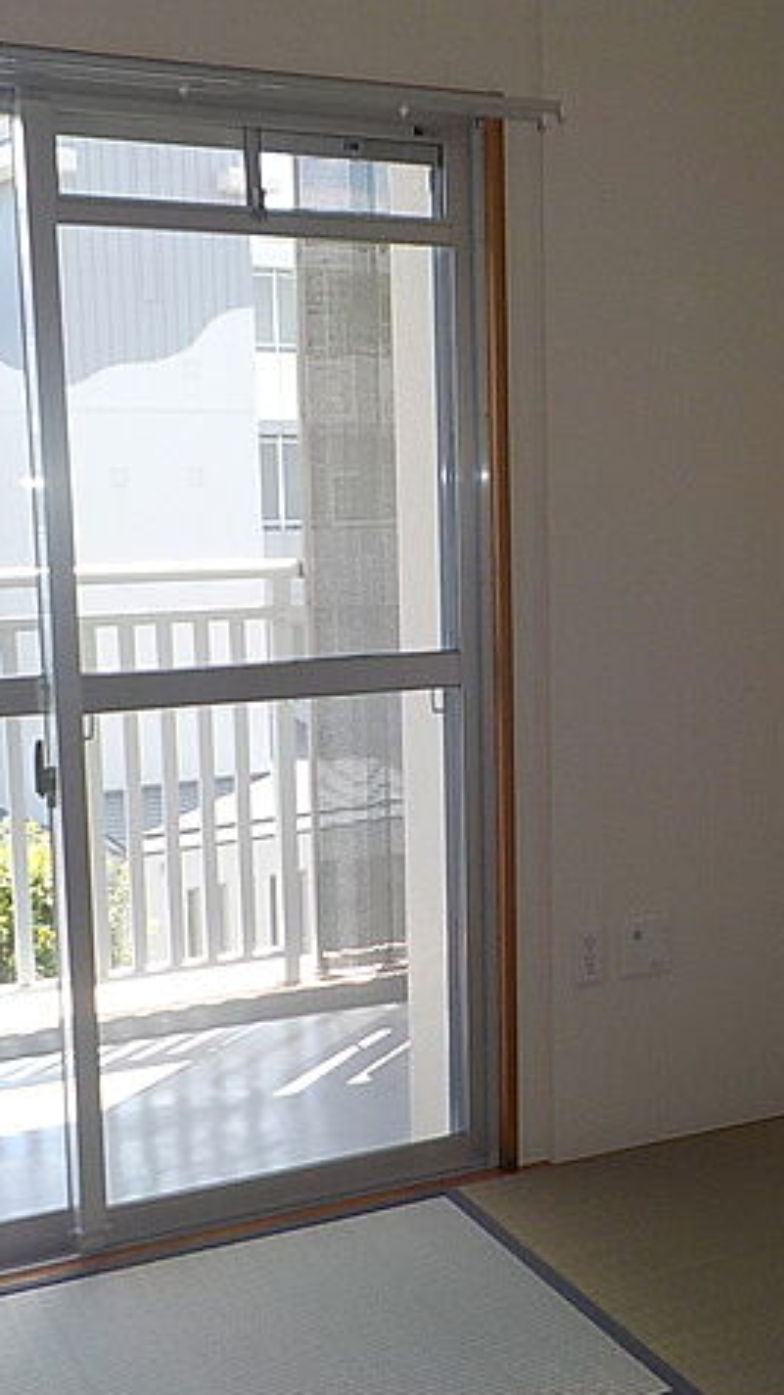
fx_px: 1627
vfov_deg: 46.4
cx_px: 555
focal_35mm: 44
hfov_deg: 26.8
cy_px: 699
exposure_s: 1/200
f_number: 3.3
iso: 125
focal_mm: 4.1
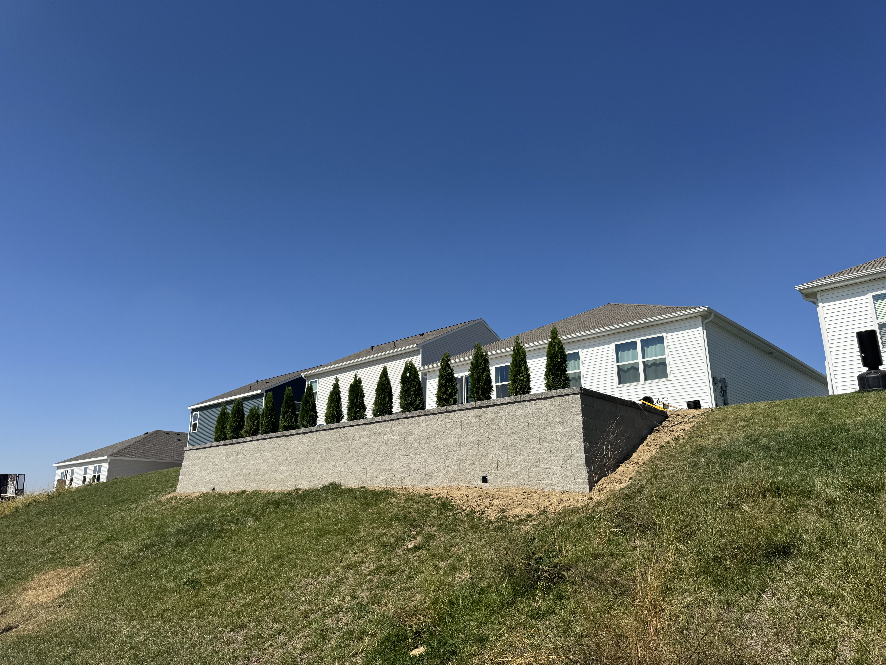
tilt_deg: +15.5
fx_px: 614
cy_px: 332
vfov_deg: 56.8
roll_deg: -0.2
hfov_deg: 71.6
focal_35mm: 24
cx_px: 443
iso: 80
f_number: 1.78
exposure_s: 1/7092
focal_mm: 6.76
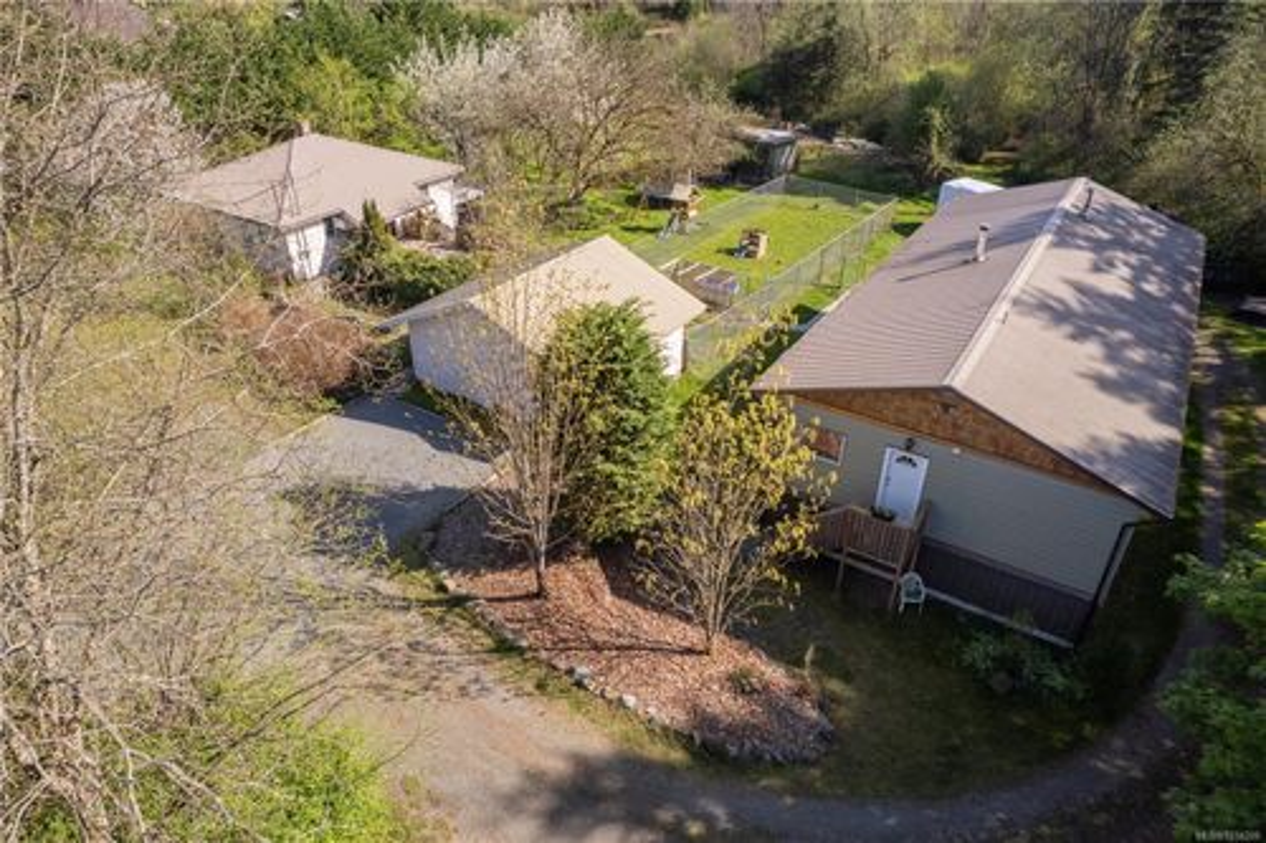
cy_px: 422
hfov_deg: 78.6
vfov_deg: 57.2
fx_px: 773
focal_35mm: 22
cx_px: 633
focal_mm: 8.38
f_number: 2.8
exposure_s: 1/1250
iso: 100
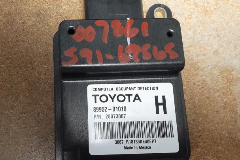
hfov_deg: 51.7
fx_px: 247
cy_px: 93
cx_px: 101
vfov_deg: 35.9
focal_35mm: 37
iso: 320
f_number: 1.9
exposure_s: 1/30
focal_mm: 3.6
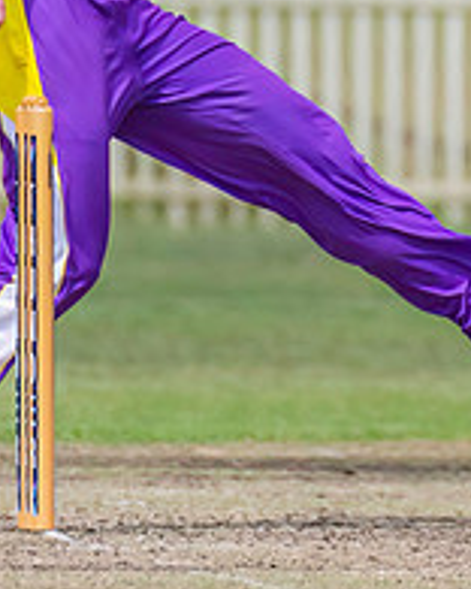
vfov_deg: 1.0
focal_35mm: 1959
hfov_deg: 0.8
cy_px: -13
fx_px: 34135
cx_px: 109
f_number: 6.3
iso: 800
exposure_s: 1/2500
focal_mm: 500
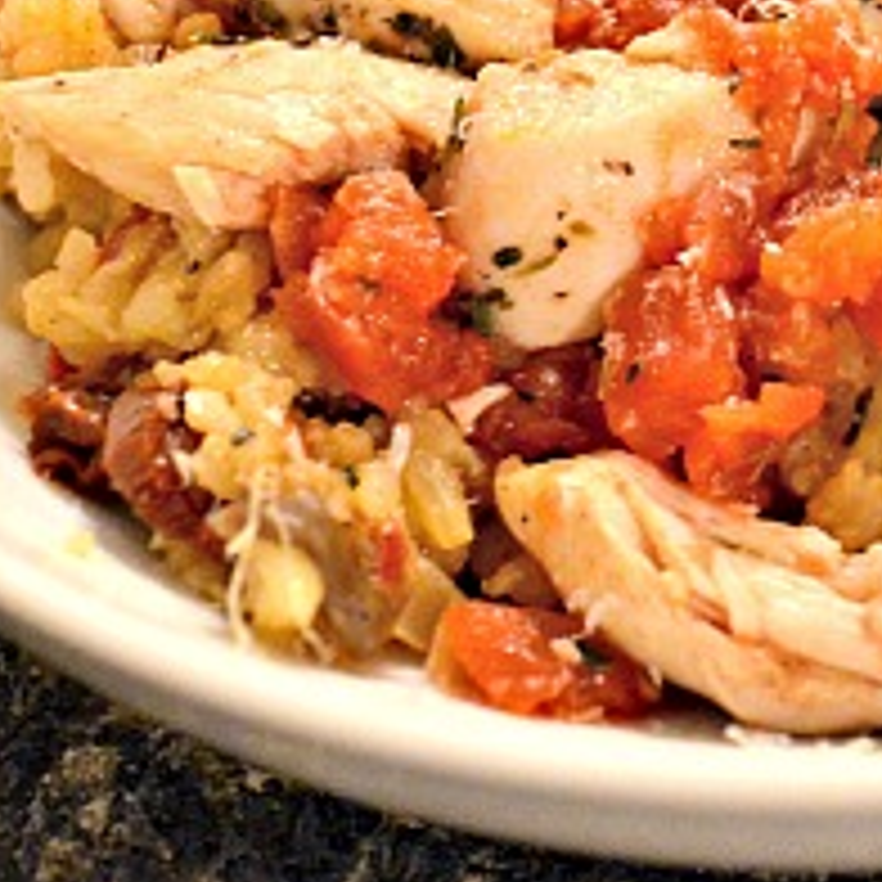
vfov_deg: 21.7
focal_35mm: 78
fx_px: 2248
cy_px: 86
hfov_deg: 21.8
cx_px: 752
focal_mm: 20
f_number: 3.8
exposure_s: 1/15
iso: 1800
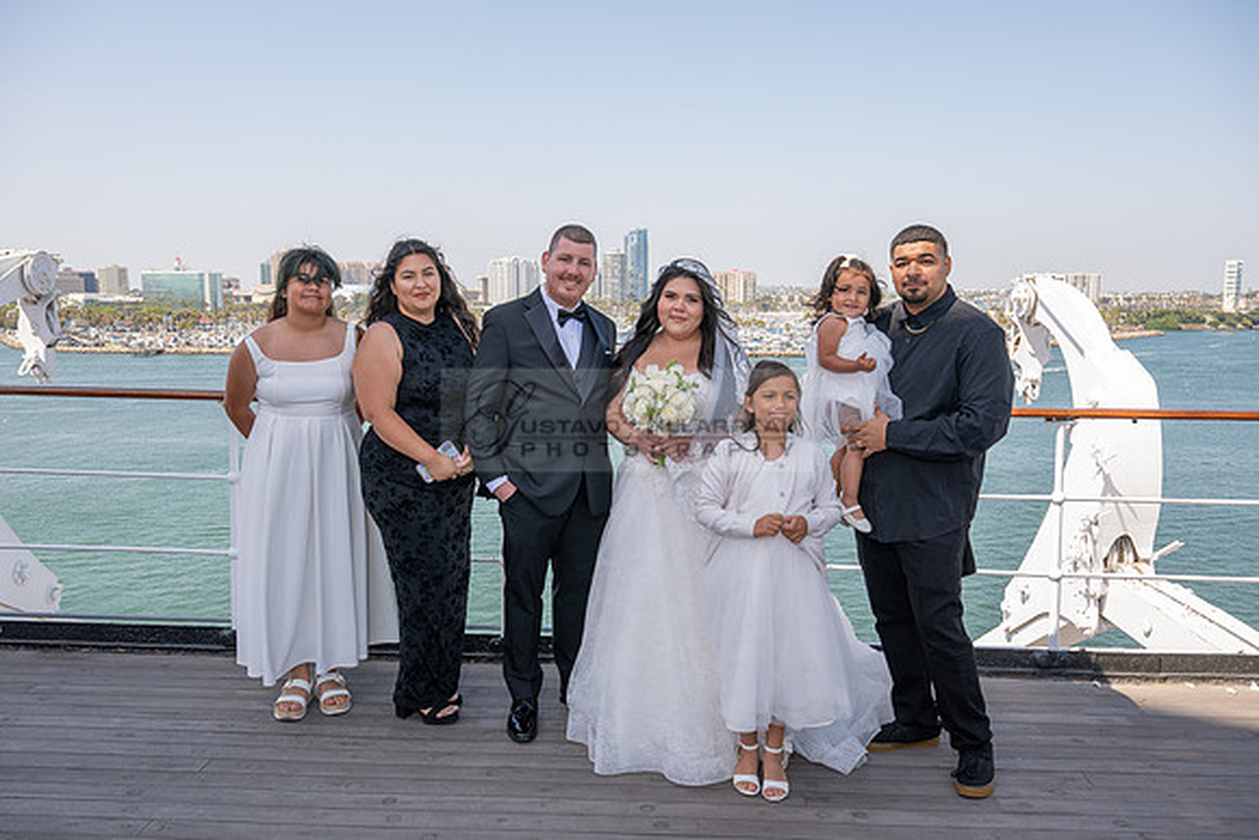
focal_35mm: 30
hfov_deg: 62.8
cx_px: 630
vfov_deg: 44.3
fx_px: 1032
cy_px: 420
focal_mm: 29.5
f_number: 8
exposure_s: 1/200
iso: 200
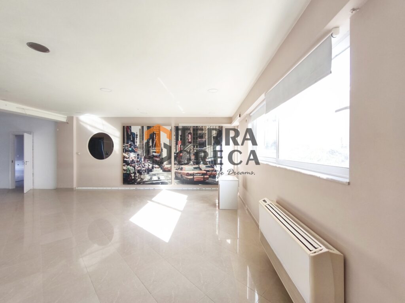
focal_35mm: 15
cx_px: 202
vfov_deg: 81.7
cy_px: 152
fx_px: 175
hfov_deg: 98.2
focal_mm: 1.91
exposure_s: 1/100
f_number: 2.2
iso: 100
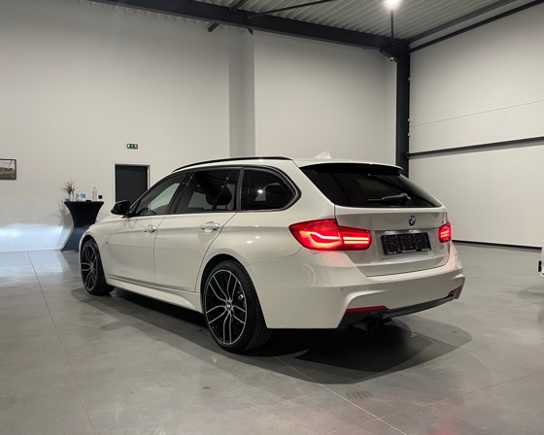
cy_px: 218
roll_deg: +0.4
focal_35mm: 29
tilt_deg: -1.7
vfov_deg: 50.0
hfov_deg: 60.4
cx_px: 272
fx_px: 467
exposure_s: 1/50
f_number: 1.6
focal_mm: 4.2
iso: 64
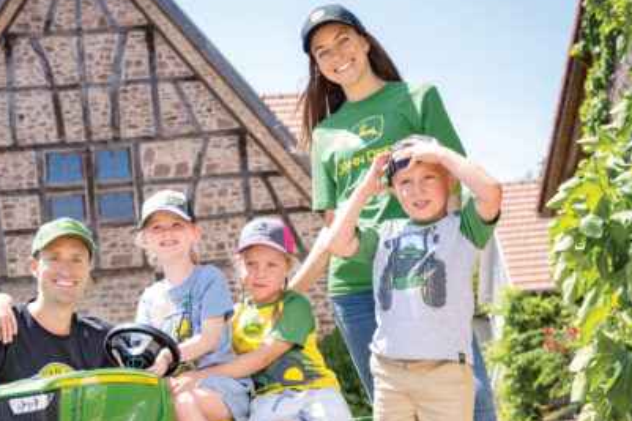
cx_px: 208
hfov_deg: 29.0
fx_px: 1211
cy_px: 328
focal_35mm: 69
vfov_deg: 19.5
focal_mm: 36
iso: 100
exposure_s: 1/500
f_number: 3.2
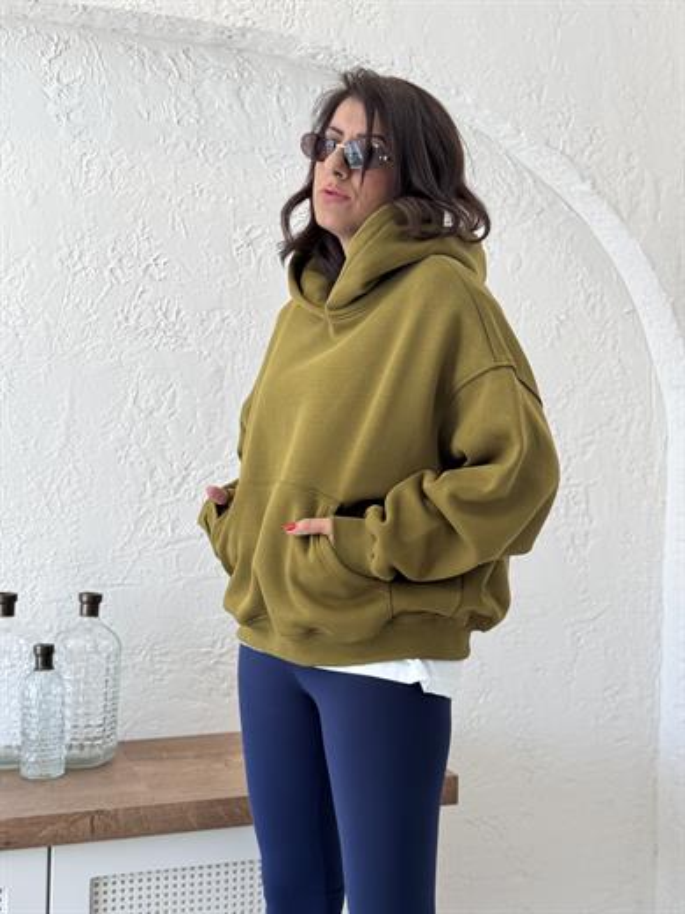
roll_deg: -1.4
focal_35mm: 48
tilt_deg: -0.1
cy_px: 457
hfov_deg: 30.3
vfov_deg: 39.7
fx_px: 1266
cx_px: 342
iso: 80
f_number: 1.78
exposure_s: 1/131
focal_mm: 6.76
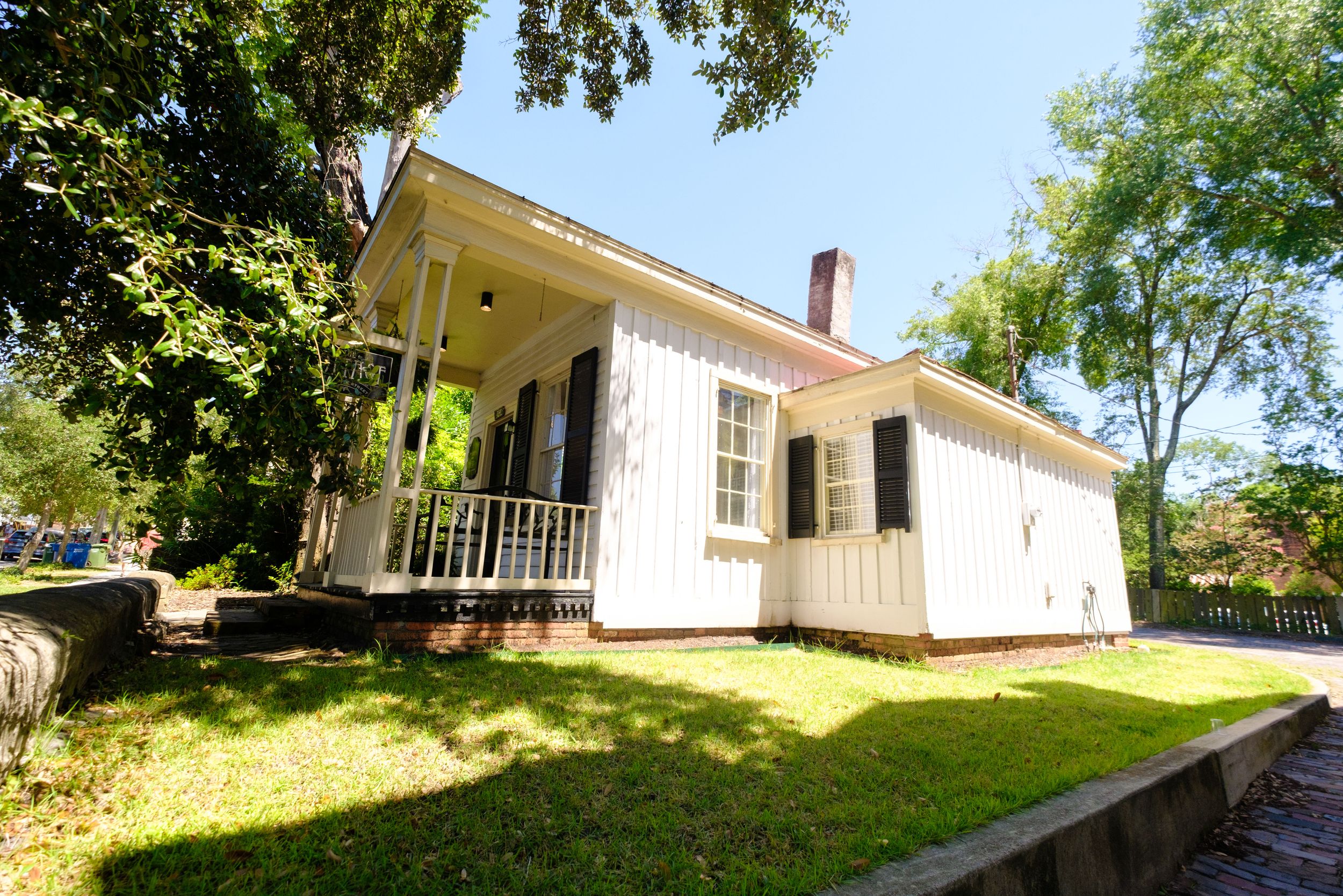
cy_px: 448
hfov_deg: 100.4
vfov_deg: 77.3
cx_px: 672
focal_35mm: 15
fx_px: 560
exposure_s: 1/1250
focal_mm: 10
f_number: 4
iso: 400
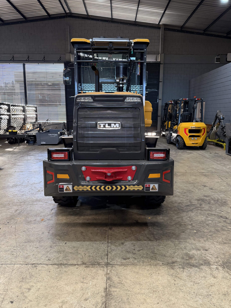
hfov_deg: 54.9
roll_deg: -0.5
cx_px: 116
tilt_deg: -10.7
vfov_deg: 69.4
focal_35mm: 25
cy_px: 153
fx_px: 222
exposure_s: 1/63
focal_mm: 6.76
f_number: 1.78
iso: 200
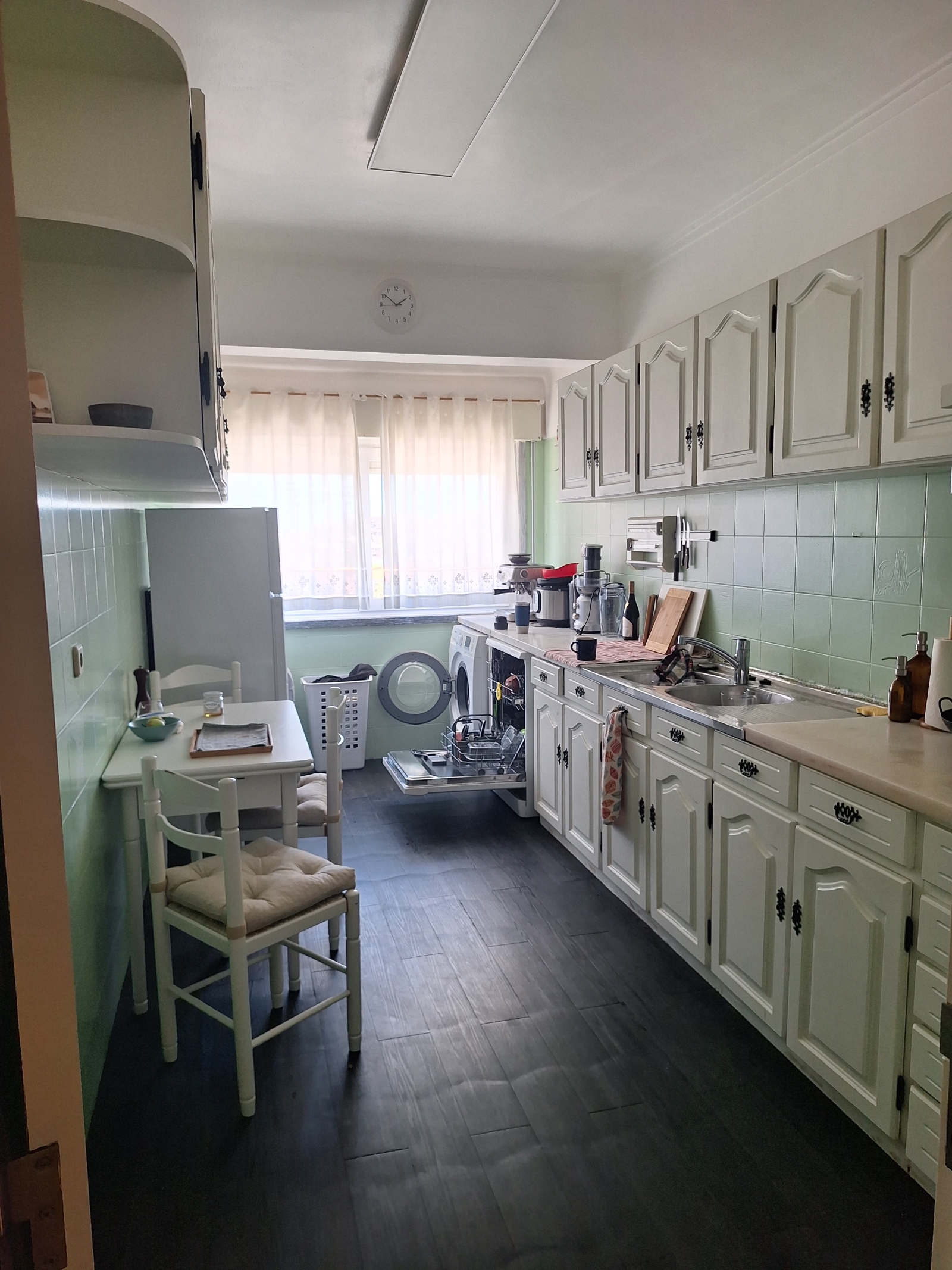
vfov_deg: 73.9
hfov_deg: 58.9
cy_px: 635
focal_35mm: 23
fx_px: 843
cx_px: 476
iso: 64
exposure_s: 1/100
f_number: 1.8
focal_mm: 5.54
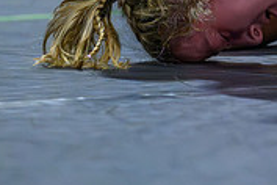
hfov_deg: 2.7
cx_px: 424
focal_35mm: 775
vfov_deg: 1.8
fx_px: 5963
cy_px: 21
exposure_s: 1/800
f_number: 2.8
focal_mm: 170
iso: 12800
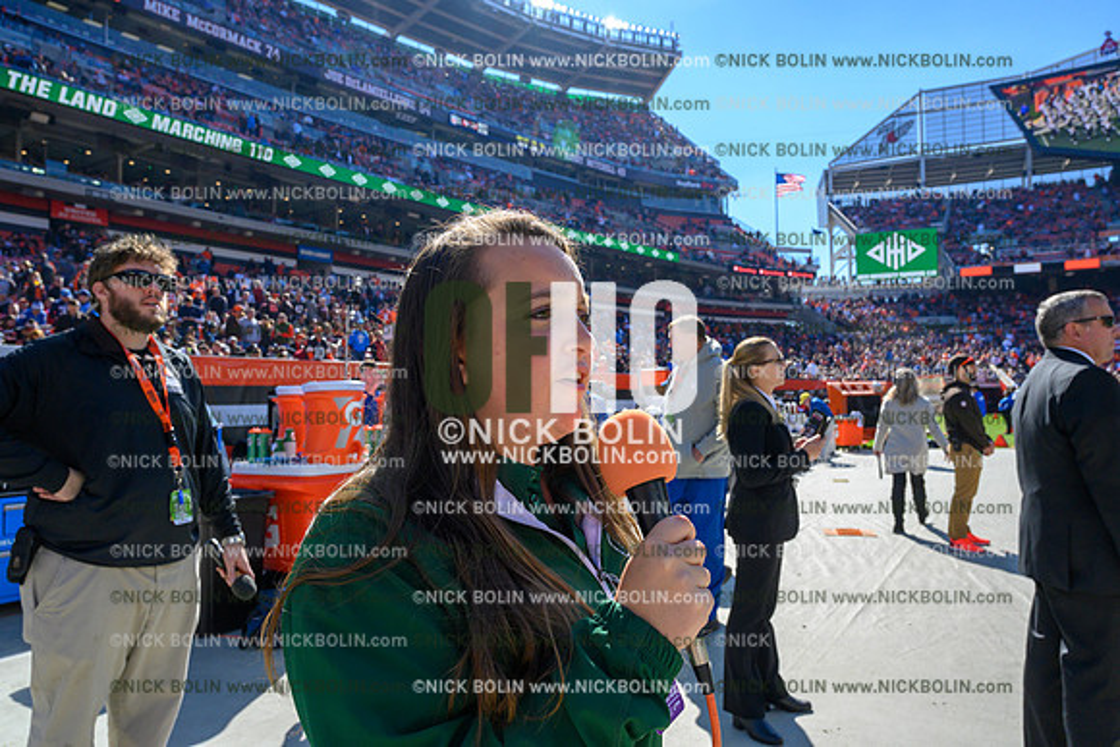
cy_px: 374
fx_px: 747
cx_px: 560
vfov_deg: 53.2
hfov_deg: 73.7
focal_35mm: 24
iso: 1000
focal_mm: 24
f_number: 8
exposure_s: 1/2000
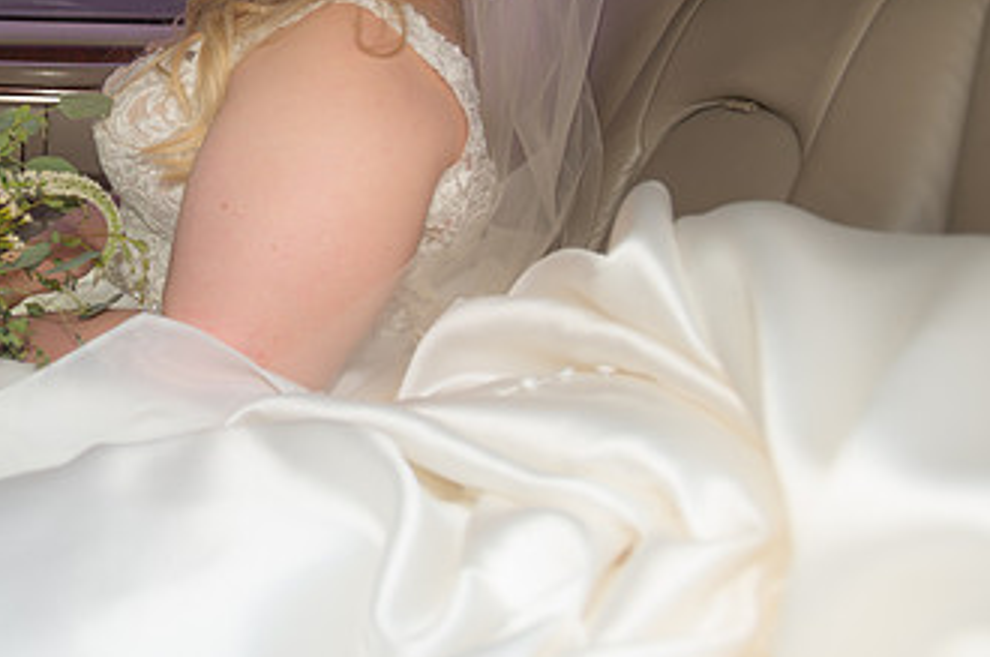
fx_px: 1208
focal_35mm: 44
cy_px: 150
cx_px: 183
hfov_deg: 42.4
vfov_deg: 29.8
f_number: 2.8
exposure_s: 1/60
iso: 64
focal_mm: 25
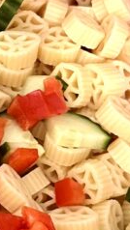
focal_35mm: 122
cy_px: 136
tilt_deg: -70.8
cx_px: -98
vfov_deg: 17.6
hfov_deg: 9.5
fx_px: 747
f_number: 1.6
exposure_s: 1/40
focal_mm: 5.1
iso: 400
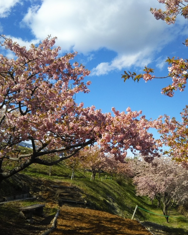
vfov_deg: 45.8
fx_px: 278
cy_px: 115
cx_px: 116
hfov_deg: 37.2
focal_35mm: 40
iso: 25
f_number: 2.2
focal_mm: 4
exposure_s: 1/1080
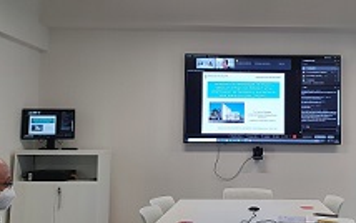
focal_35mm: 45
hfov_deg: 43.1
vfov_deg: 28.6
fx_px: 437
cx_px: 263
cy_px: 98
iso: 125
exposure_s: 1/120
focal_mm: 4.32
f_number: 2.4
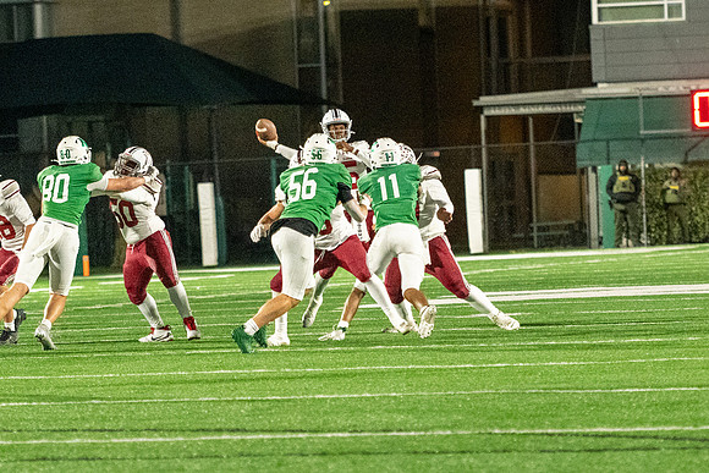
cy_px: 217
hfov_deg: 7.6
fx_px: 5318
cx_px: 334
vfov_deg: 5.1
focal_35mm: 270
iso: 8000
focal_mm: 116
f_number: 2.8
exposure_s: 1/800
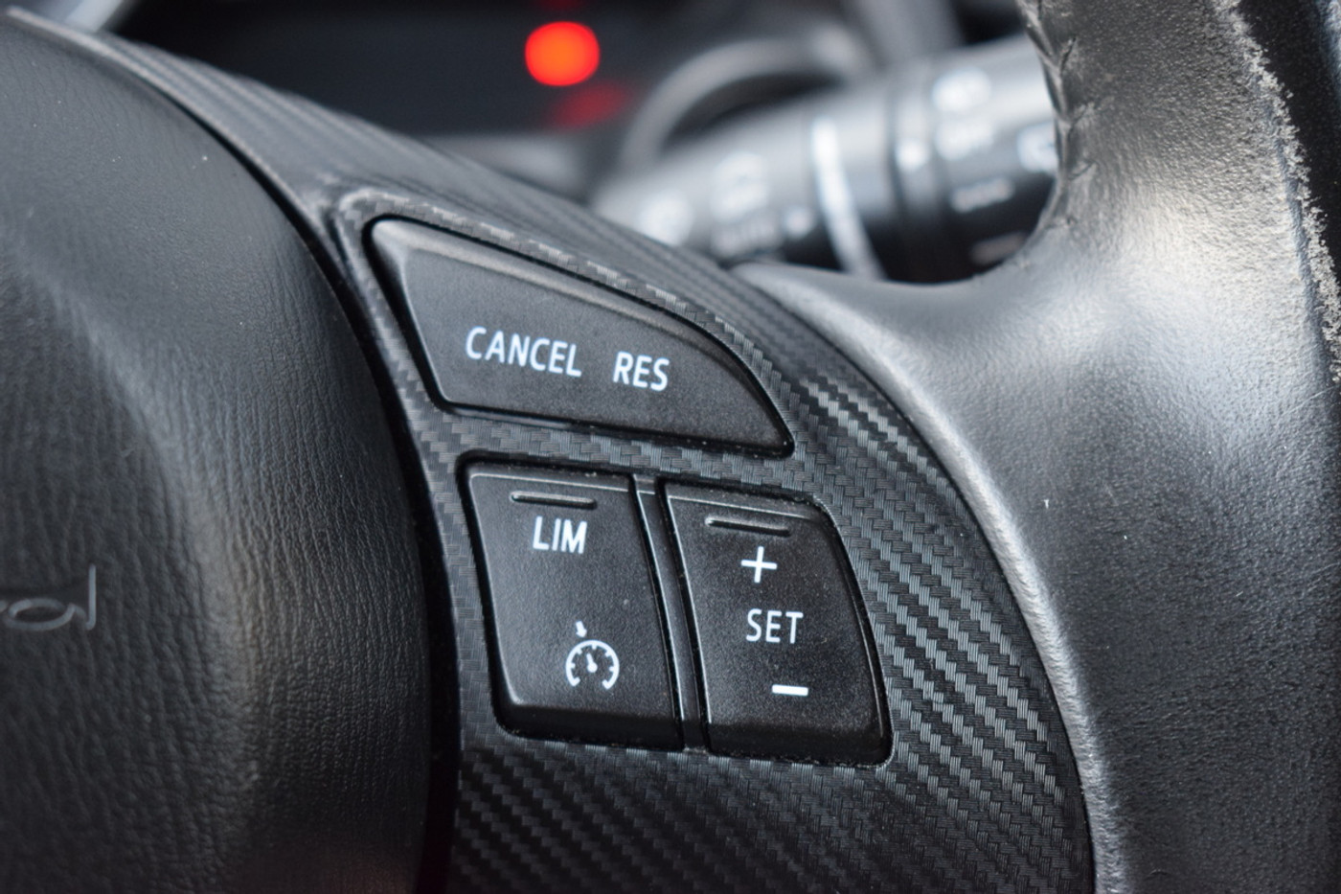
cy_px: 447
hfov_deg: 29.9
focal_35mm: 68
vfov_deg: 20.2
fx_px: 2514
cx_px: 670
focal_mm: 45
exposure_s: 1/60
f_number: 5
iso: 1400
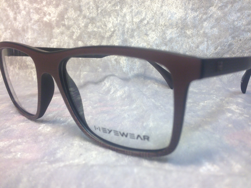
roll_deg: -0.2
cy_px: 94
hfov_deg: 55.4
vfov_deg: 42.9
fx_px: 239
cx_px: 126
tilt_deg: -8.7
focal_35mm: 33
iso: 80
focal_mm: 4.12
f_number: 2.4
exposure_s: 1/100
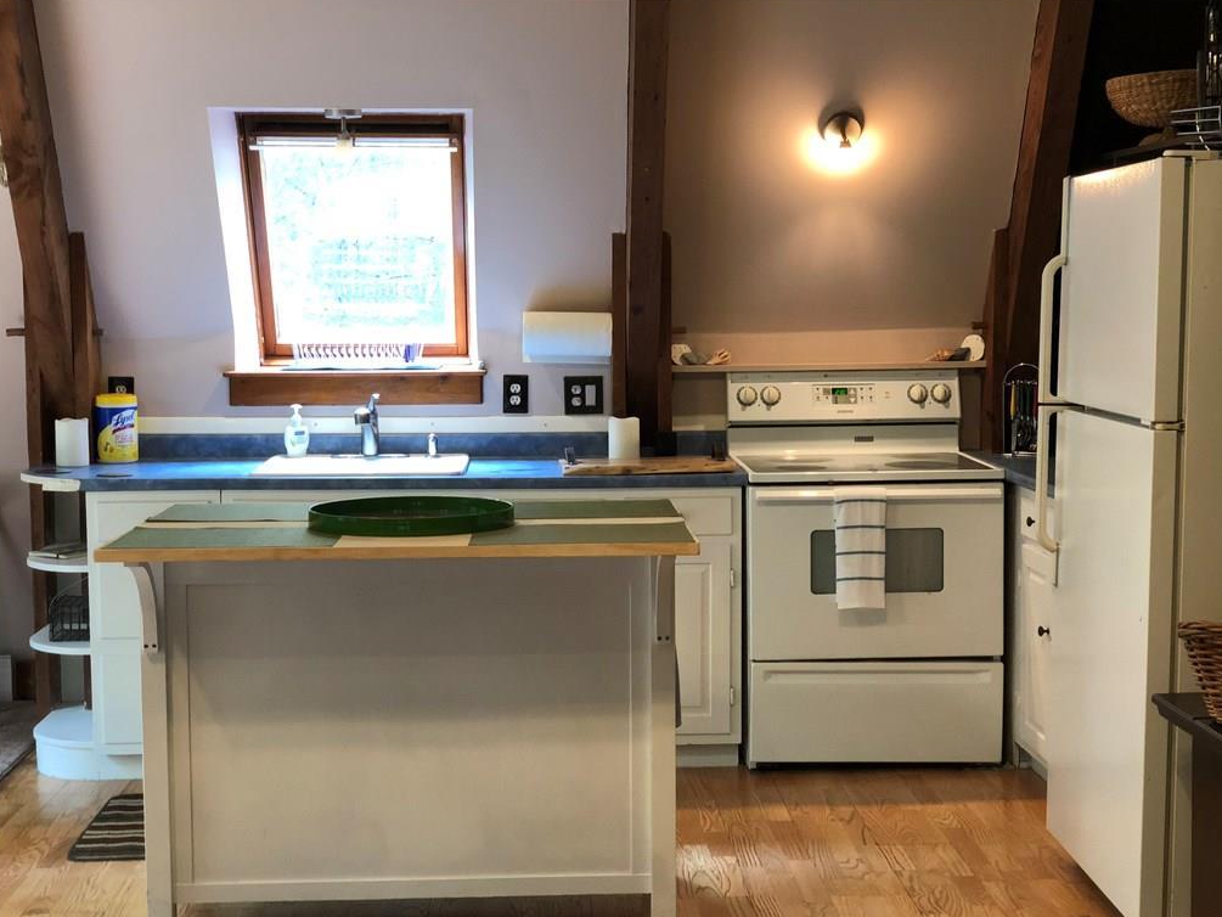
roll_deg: -0.2
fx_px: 1871
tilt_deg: -4.6
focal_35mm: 53
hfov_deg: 36.2
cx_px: 614
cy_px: 460
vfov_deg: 27.5
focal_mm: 6
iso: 100
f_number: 2.4
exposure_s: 1/30
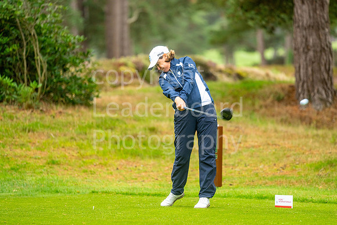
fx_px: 2809
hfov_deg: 6.9
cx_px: 168
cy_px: 112
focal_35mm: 300
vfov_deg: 4.6
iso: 800
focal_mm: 300
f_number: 4
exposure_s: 1/800
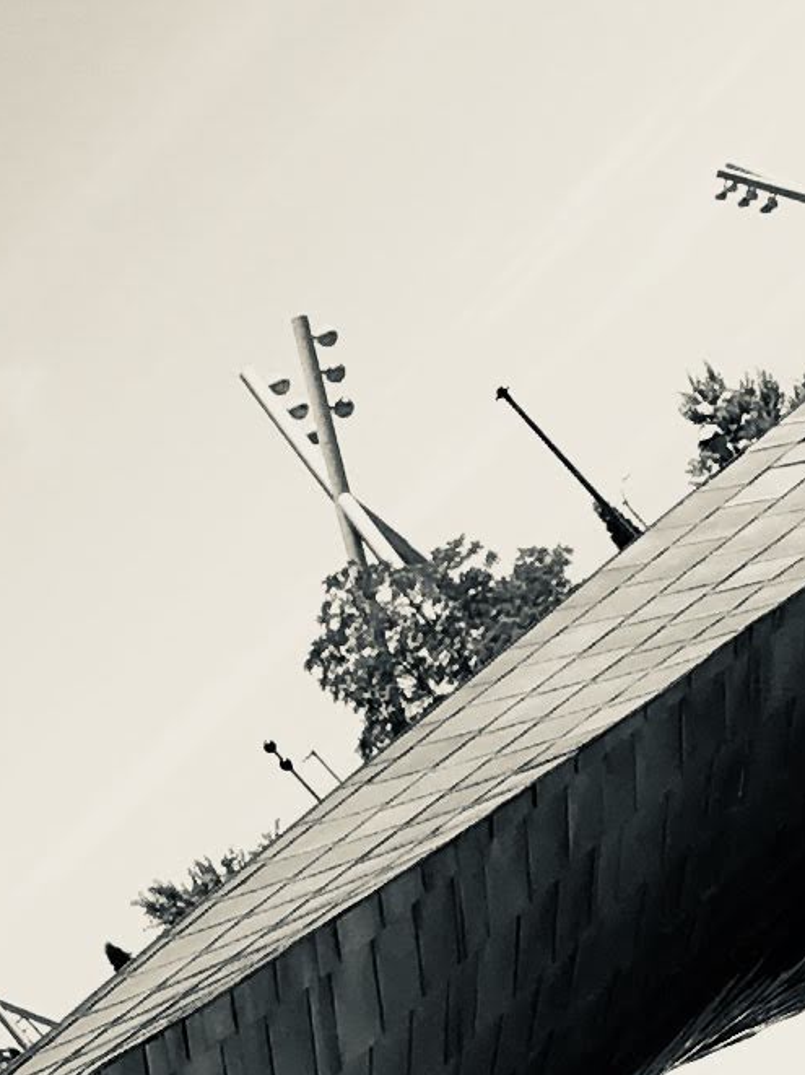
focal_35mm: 177
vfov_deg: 10.9
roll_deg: +43.5
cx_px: 516
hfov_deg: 8.4
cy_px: 1482
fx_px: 5494
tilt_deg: -5.3
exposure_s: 1/1603
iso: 25
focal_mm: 4.15
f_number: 2.2
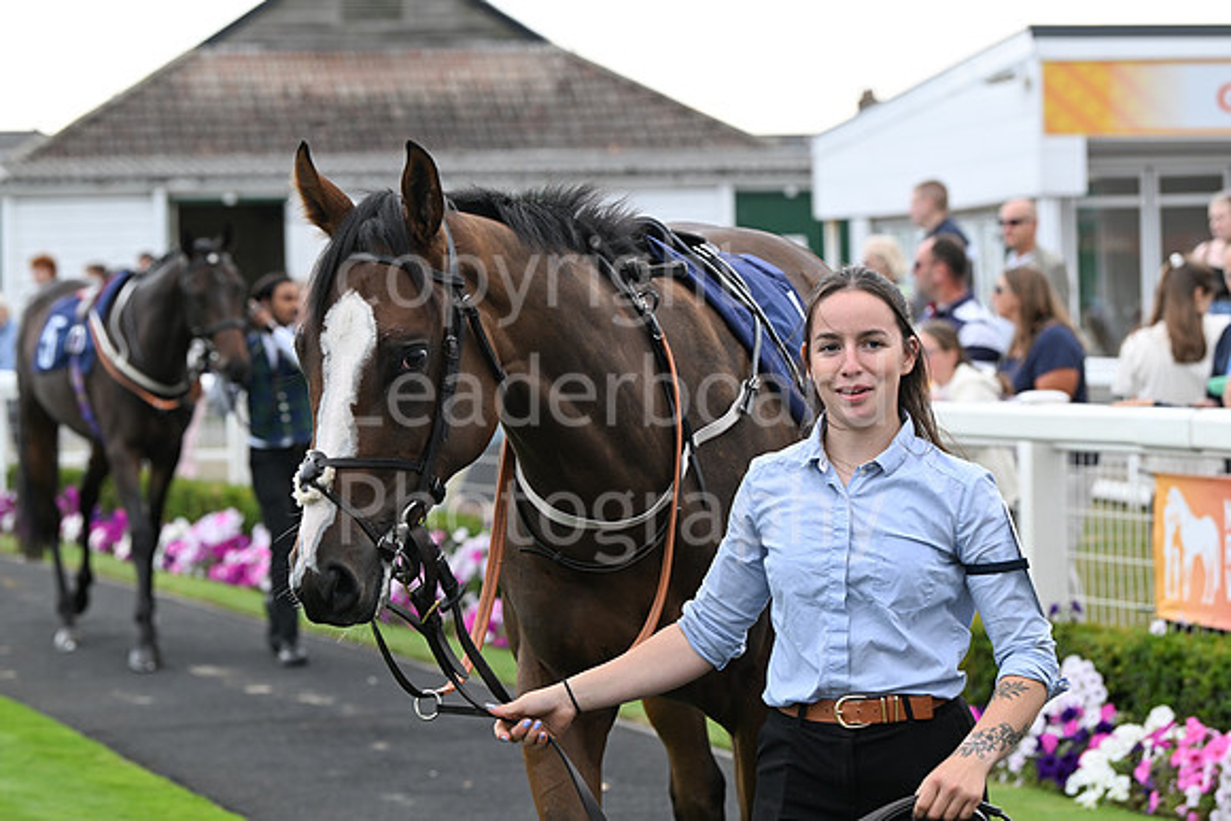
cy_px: 410
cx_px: 616
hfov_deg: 17.1
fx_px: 4104
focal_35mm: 120
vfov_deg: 11.4
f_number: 5.6
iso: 400
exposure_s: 1/500
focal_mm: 120
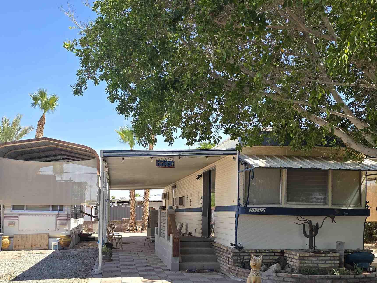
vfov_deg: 34.7
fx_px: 446
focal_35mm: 41
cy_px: 196
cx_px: 189
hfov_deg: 45.8
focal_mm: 6.3
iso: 12
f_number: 1.7
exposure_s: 1/348
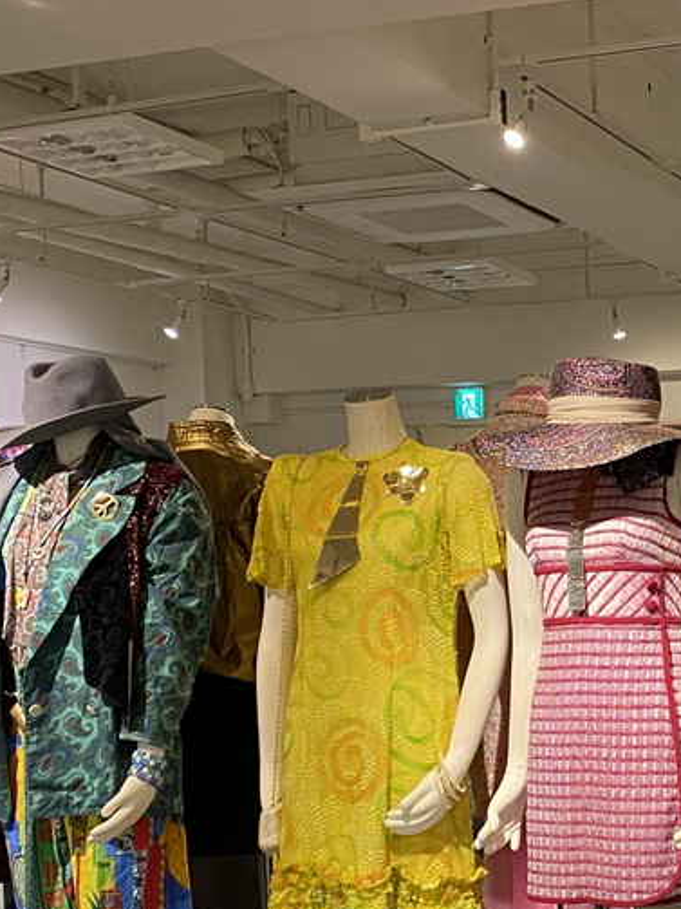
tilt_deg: -3.1
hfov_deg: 22.4
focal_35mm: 62
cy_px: 651
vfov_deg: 30.8
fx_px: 1627
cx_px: 744
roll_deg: +1.1
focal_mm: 4.25
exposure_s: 1/50
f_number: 1.8
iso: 160
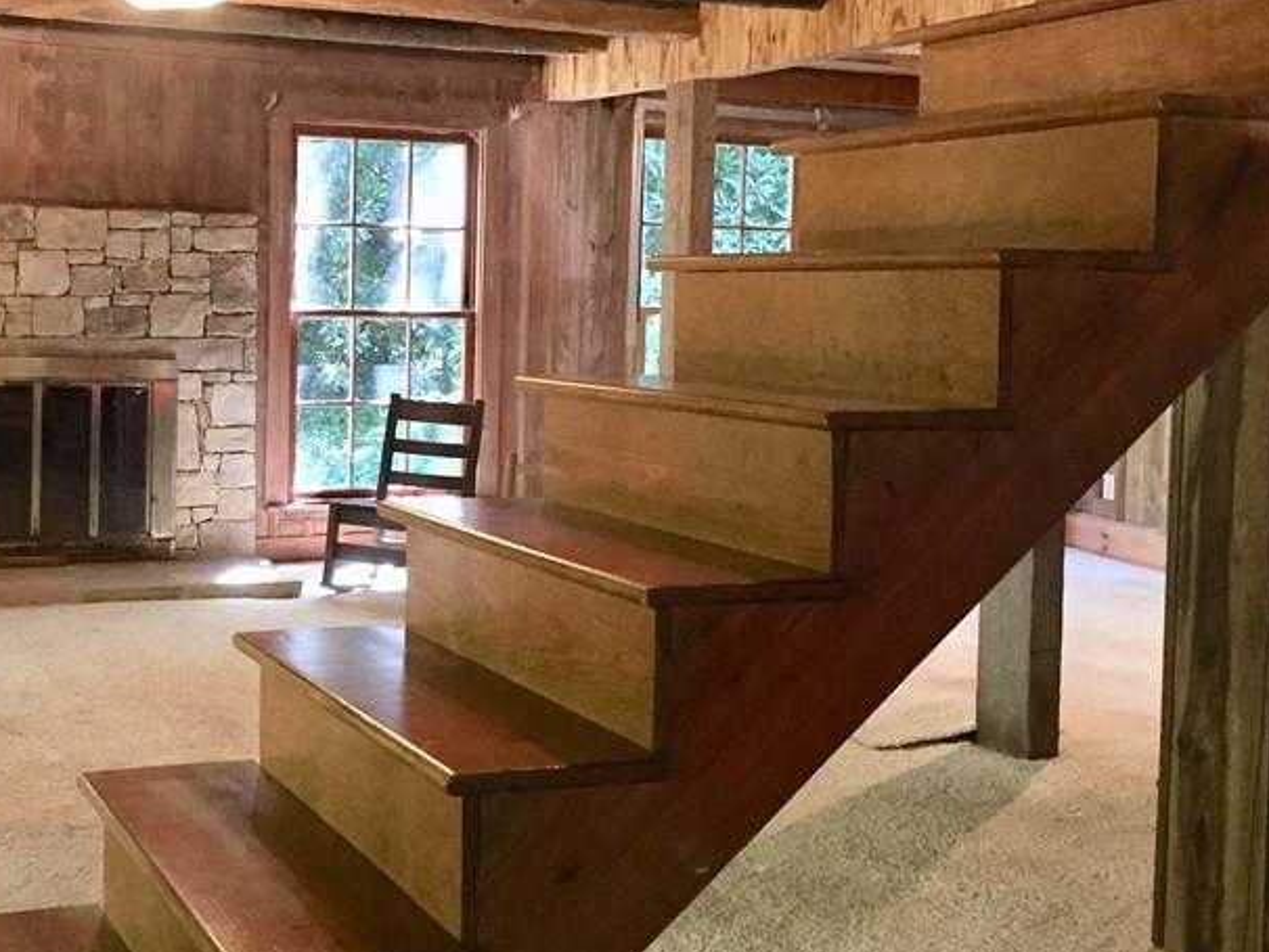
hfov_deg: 38.5
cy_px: 398
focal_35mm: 49
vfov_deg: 29.6
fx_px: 1797
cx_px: 444
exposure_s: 1/17
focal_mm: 4.15
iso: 250
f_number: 2.2
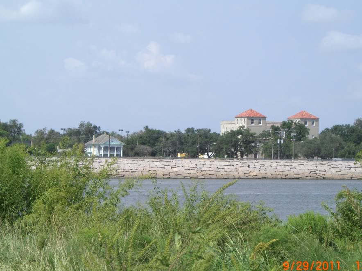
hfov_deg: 14.9
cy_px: 141
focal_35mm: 132
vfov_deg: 11.2
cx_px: 203
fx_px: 1380
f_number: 5.2
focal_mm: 18.6
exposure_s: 1/400
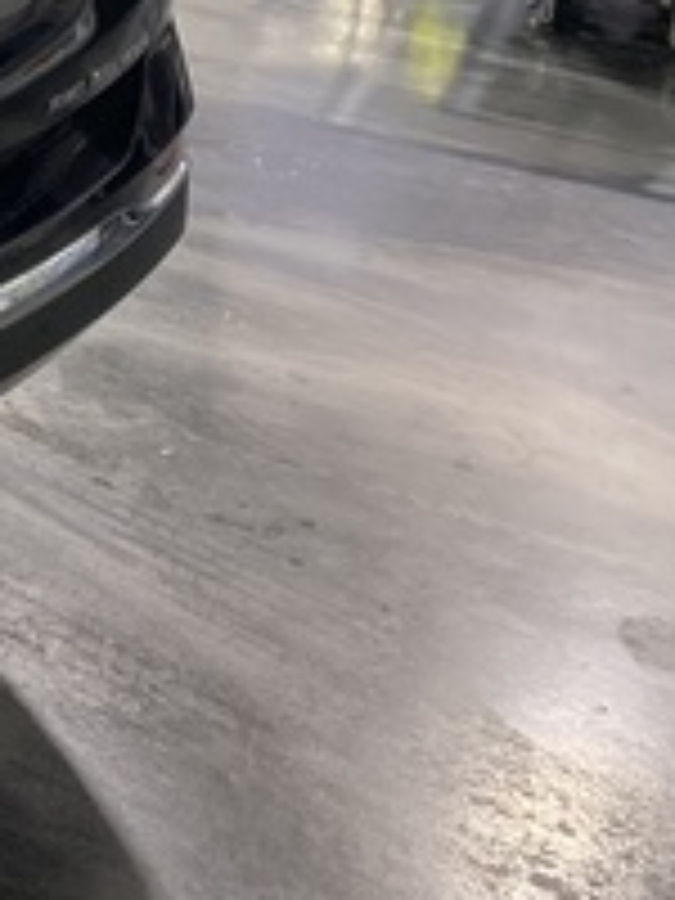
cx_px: -947
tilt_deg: -12.3
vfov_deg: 18.7
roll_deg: -1.9
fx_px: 2496
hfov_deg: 12.2
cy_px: -324
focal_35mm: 96
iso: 125
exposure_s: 1/120
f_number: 1.8
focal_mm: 4.25
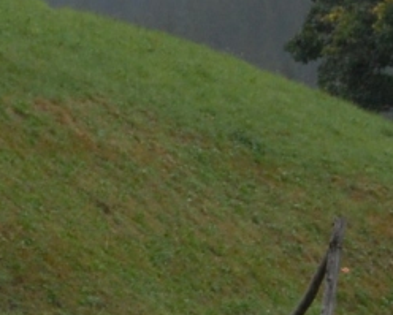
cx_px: 247
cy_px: 545
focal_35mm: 660
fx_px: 7690
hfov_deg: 2.9
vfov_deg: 2.3
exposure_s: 1/250
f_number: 8
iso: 320
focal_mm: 65
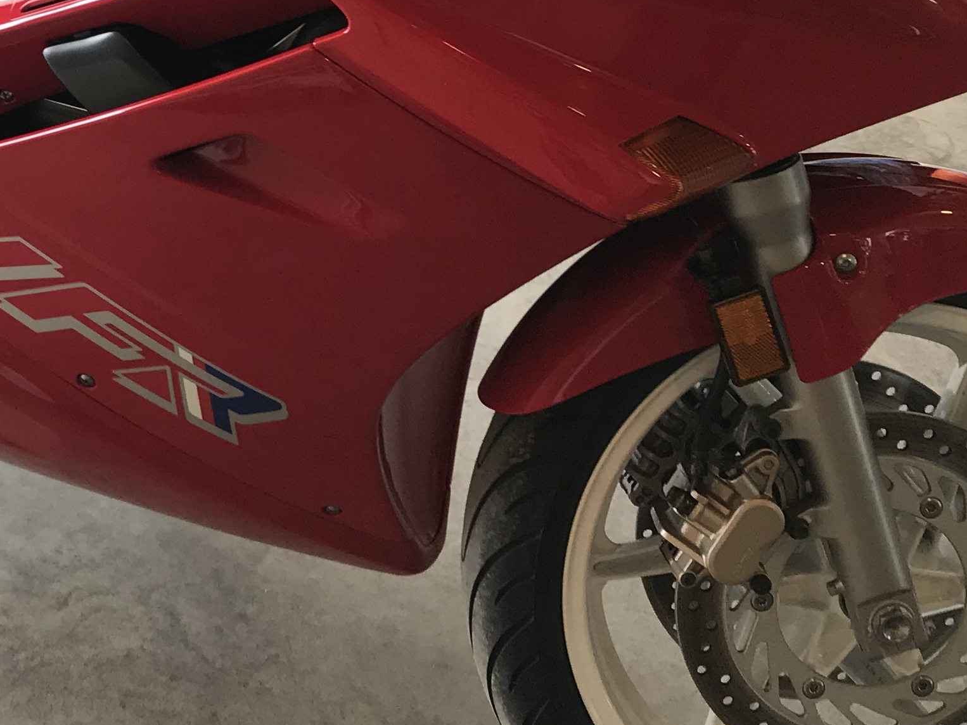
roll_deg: -1.2
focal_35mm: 74
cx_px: 151
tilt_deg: -32.1
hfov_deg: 25.7
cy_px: 90
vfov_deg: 19.6
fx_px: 2067
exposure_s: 1/119
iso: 32
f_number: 1.8
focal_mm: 3.99
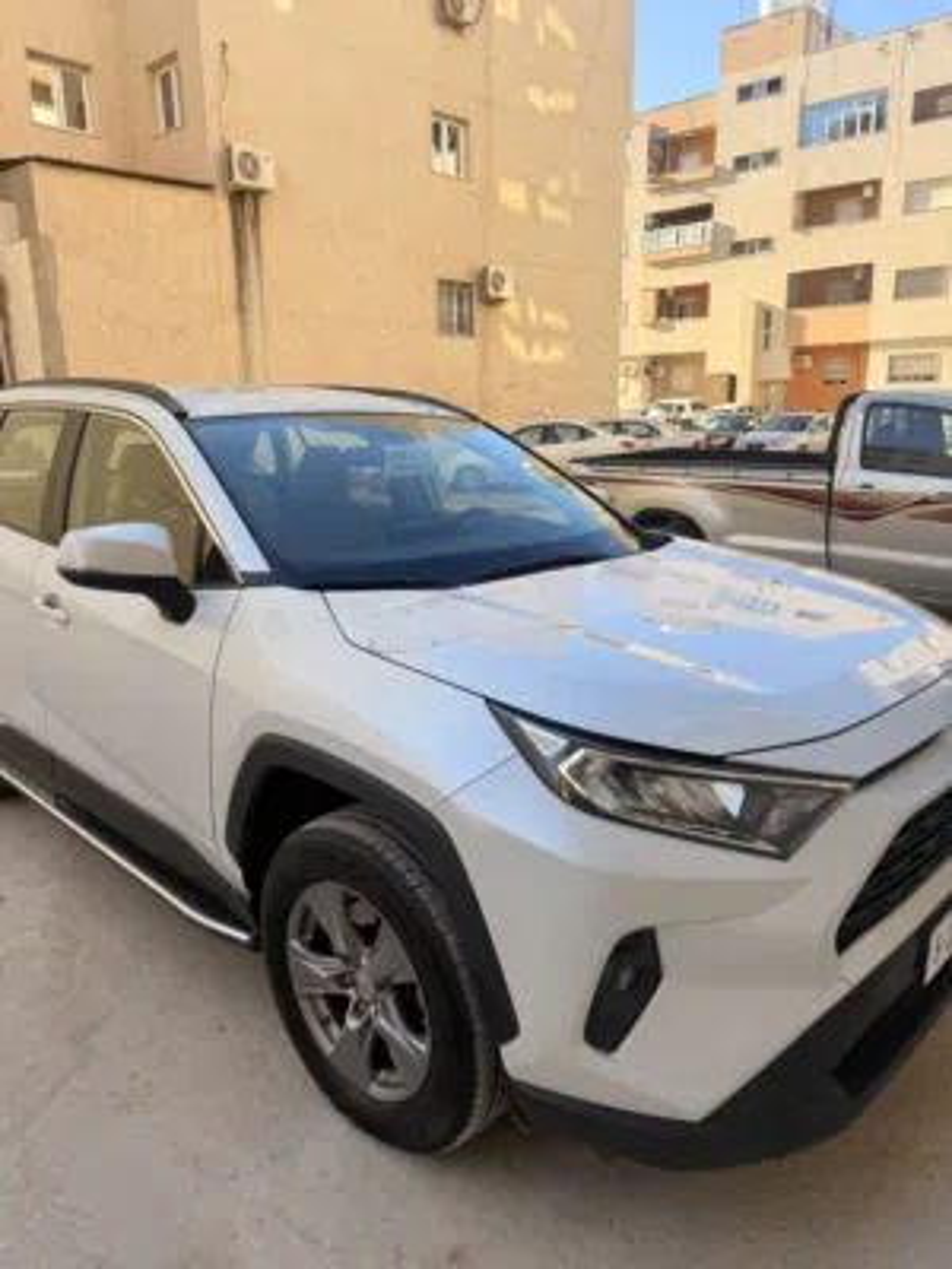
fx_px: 880
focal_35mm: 24
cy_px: 634
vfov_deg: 71.6
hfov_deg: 56.8
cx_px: 476
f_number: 1.78
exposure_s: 1/1250
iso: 80
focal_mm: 6.76
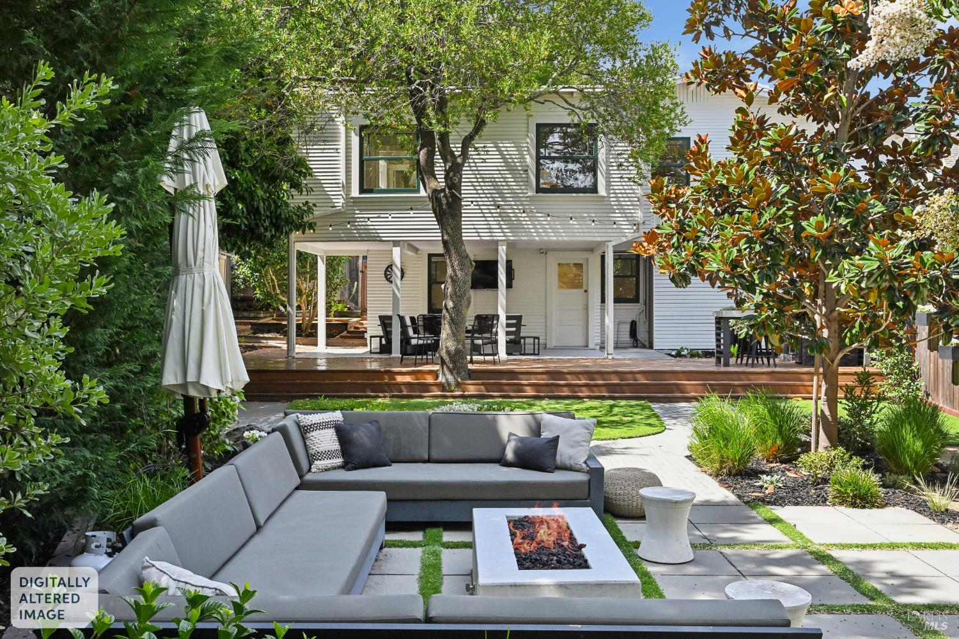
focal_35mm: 35
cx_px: 480
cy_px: 320
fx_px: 932
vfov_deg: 37.9
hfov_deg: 54.4
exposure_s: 1/640
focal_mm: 35
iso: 1600
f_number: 11
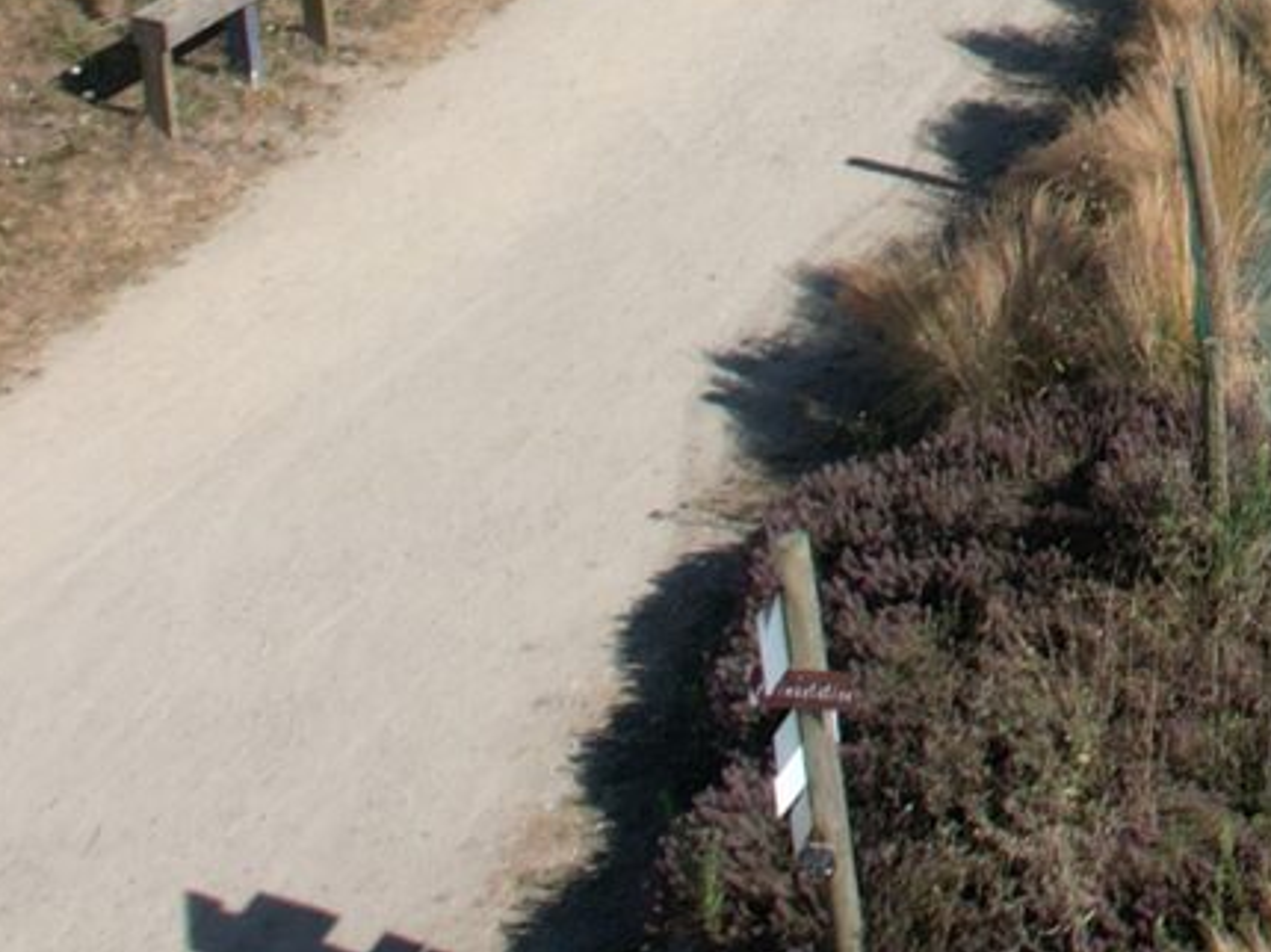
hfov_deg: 12.9
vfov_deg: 9.9
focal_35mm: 126
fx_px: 4624
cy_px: -1536
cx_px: 2820
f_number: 2.8
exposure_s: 1/2500
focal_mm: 8.38
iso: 110
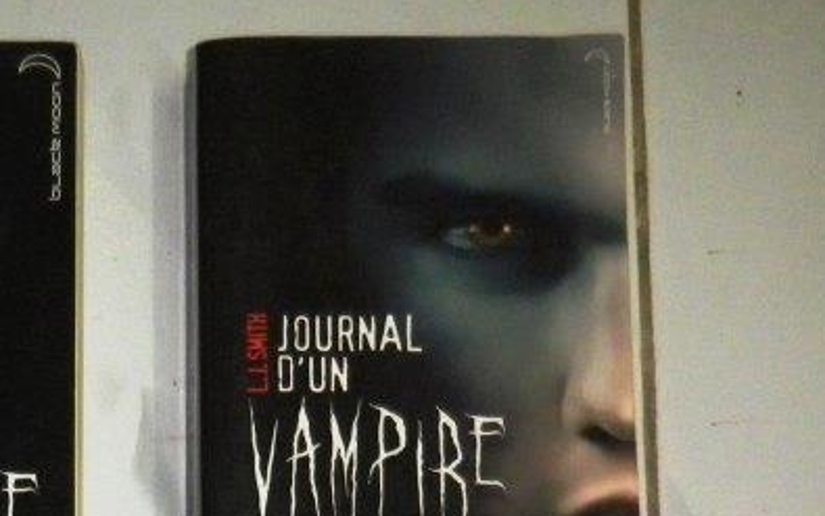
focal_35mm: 77
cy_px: 796
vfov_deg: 15.5
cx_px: 100
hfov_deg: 26.0
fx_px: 1732
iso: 320
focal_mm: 5
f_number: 3.2
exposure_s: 1/50
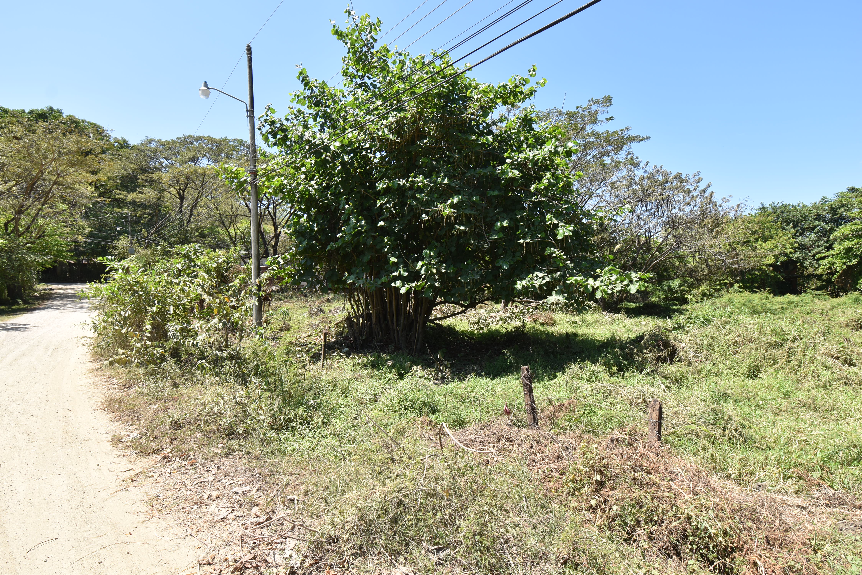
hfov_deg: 85.4
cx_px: 431
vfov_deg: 63.3
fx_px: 467
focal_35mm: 20
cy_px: 288
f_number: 8
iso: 100
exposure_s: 1/125
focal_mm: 13
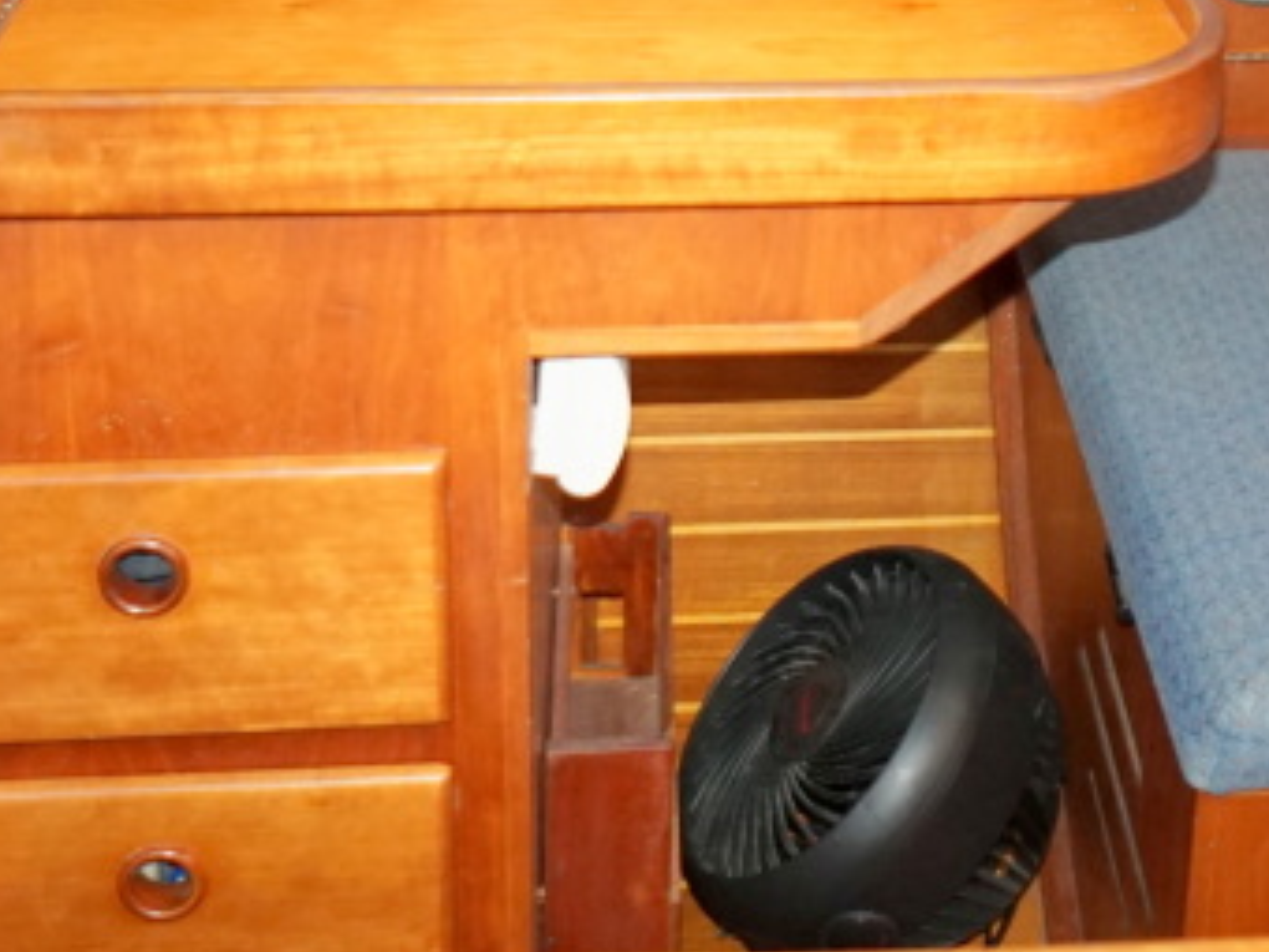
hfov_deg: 31.2
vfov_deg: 22.7
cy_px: -95
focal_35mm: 61
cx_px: 944
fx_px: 2236
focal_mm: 16
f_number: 2.8
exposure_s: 1/160
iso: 800
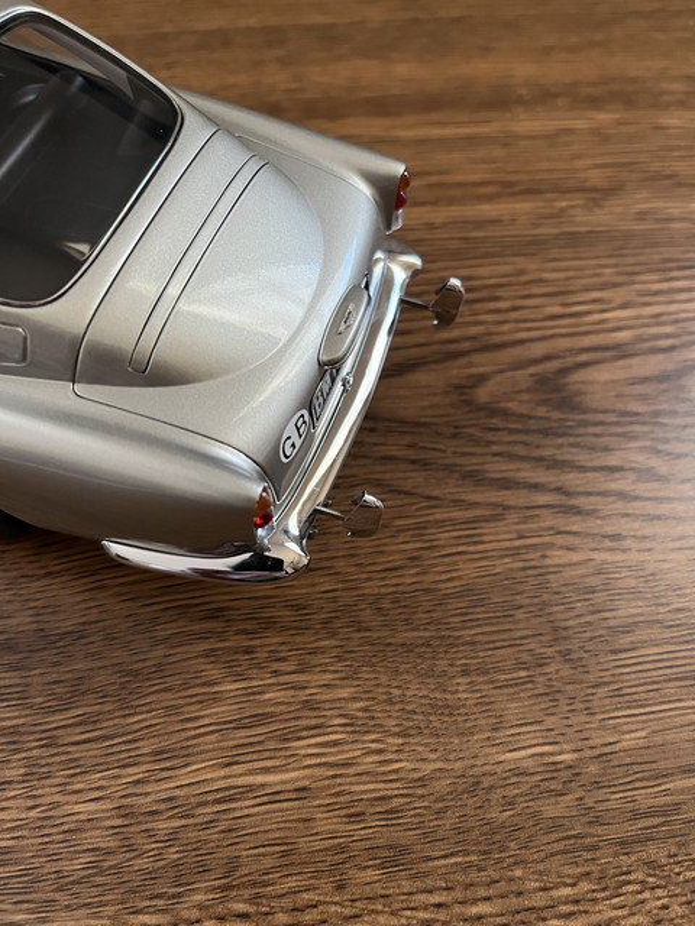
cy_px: 463
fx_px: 696
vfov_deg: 67.3
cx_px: 348
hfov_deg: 53.1
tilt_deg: -59.6
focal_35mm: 26
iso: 500
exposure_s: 1/40
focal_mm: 5.1
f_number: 1.6
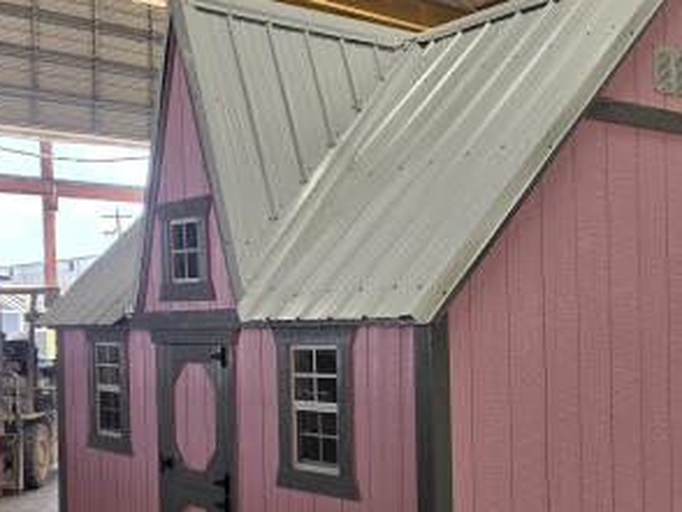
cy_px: 368
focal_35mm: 50
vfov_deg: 28.8
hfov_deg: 37.8
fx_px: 986
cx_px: 448
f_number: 1.4
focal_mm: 6.5
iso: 32
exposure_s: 1/359
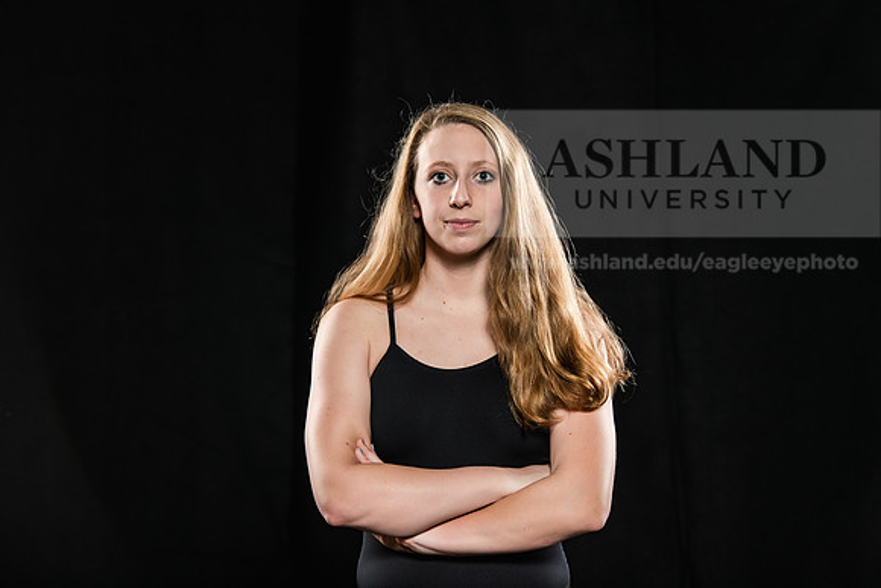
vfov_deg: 9.8
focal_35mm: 140
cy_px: 272
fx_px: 3419
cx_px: 473
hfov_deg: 14.7
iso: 320
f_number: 5.6
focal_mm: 130
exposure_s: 1/250
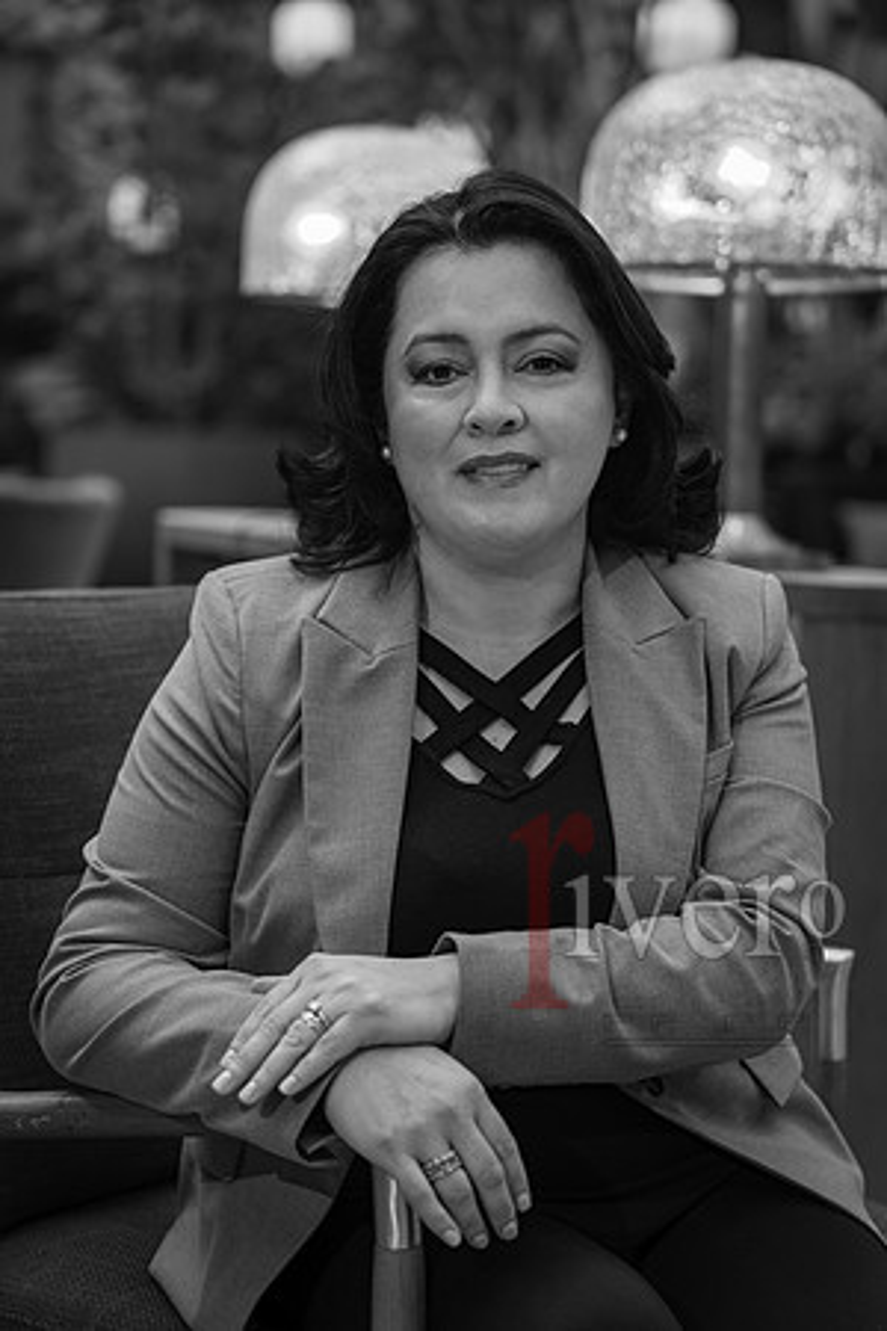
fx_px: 2587
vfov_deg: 28.8
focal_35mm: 70
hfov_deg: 19.5
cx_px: 444
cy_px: 666
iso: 160
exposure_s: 1/60
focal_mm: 70
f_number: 2.8
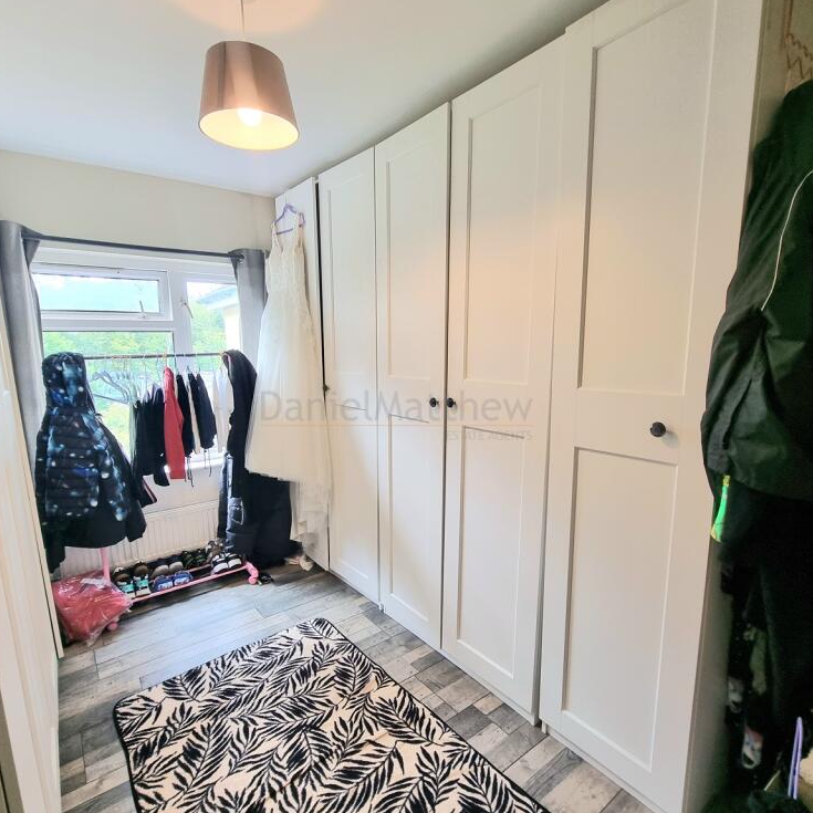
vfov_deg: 87.4
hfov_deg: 87.4
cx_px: 395
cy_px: 415
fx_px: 425
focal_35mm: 16
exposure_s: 1/50
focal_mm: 2.2
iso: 100
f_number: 2.2
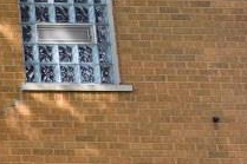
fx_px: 788
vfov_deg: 11.9
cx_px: -487
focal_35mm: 115
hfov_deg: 11.3
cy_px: 125
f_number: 5.6
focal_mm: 16
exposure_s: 1/250
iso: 180
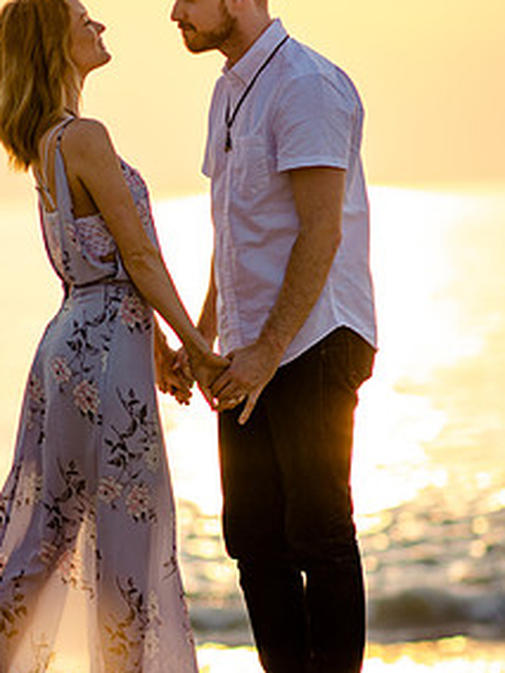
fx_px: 3774
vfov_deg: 10.2
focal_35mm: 194
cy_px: 213
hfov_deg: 7.7
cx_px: 173
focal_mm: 85
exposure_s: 1/4000
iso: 250
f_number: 1.8
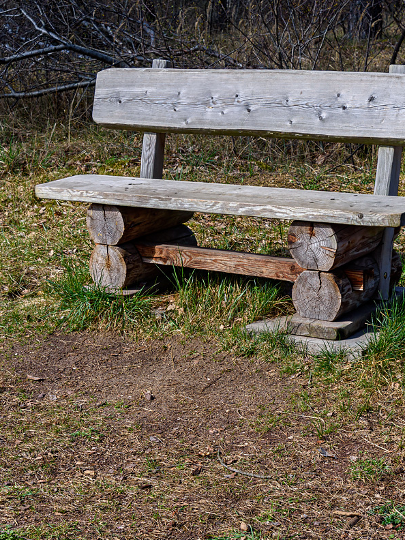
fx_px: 1295
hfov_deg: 17.8
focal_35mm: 83
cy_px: 269
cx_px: 228
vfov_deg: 23.6
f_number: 8
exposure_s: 1/250
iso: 200
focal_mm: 38
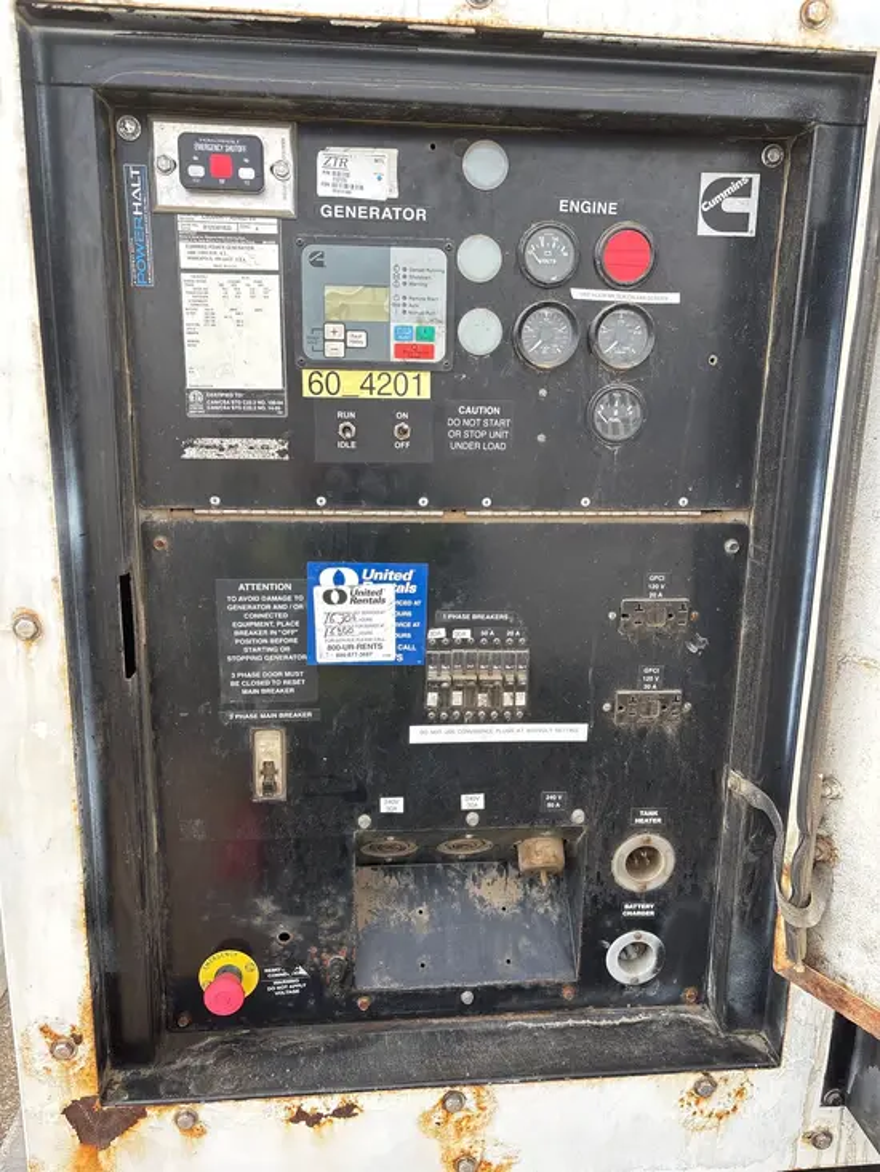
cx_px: 440
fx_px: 881
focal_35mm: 26
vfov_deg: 67.3
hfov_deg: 53.1
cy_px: 586
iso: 50
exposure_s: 1/486
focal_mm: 5.96
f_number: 1.6
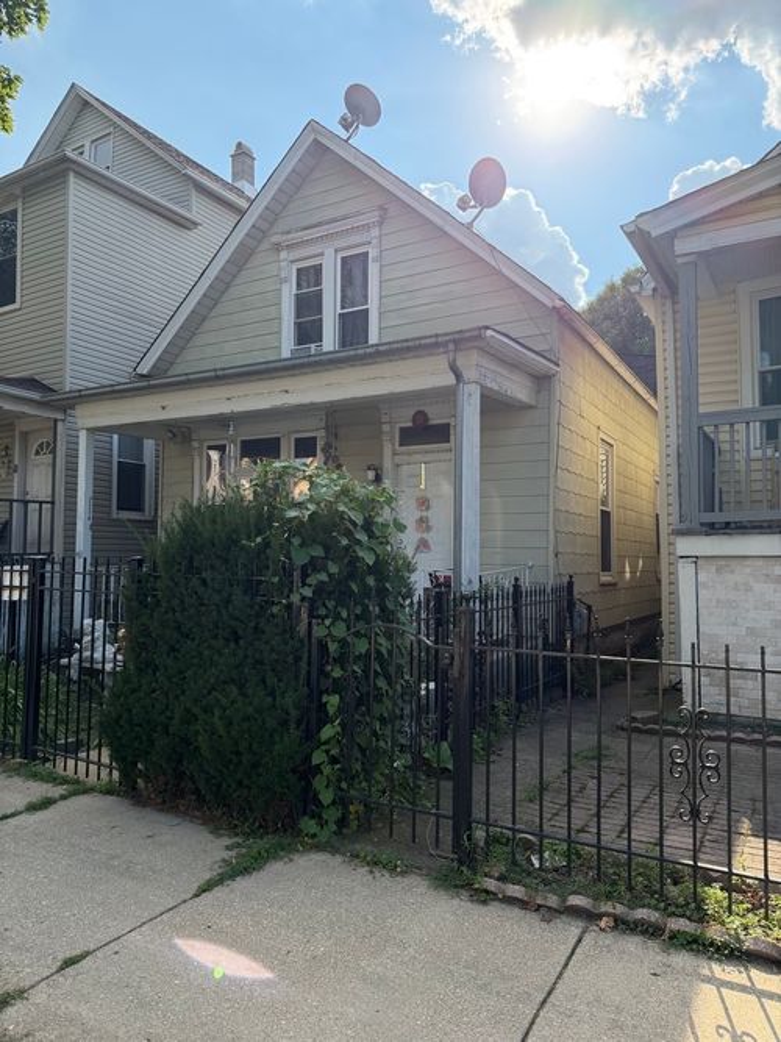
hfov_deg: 56.8
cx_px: 390
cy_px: 521
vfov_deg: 71.6
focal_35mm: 24
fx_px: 722
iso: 100
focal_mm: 6.76
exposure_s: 1/2445
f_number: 1.78
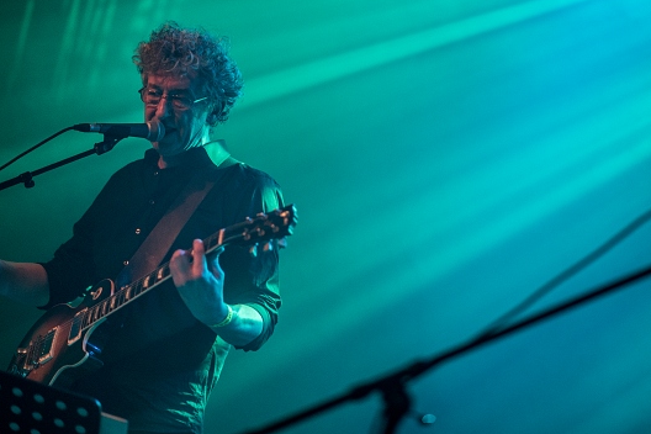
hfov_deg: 17.6
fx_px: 2098
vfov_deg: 11.8
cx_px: 377
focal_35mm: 116
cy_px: 155
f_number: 1.4
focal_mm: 85
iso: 1000
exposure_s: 1/100
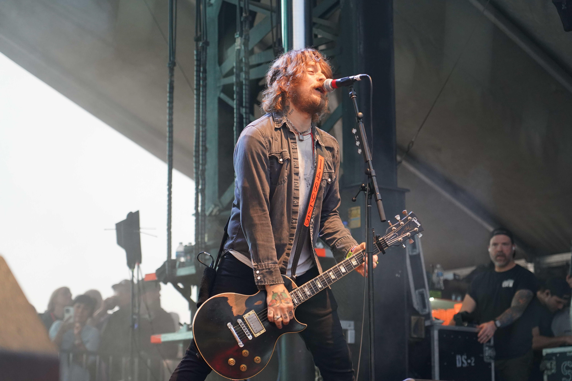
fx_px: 1668
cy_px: 190
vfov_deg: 13.0
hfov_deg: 19.5
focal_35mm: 105
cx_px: 286
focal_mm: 105
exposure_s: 1/160
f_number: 4
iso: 3200
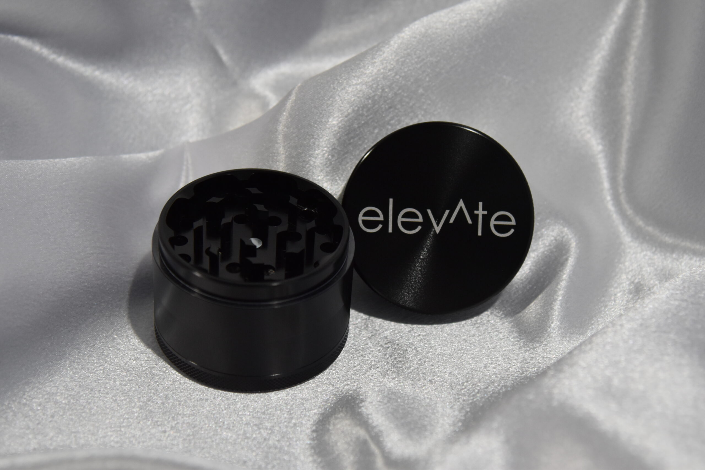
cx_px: 352
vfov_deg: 17.5
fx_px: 1527
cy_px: 235
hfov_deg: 26.0
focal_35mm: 78
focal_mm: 52
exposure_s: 1/60
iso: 1000
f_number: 4
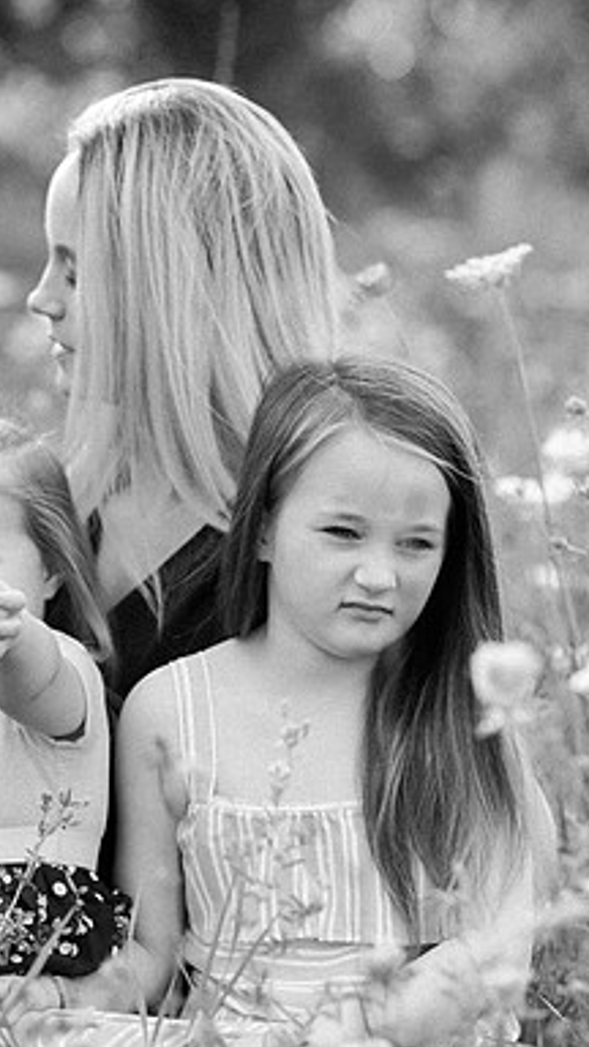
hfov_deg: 5.9
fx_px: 5720
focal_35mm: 206
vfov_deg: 10.5
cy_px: 522
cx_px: 49
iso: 250
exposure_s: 1/800
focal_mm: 130
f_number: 4.5
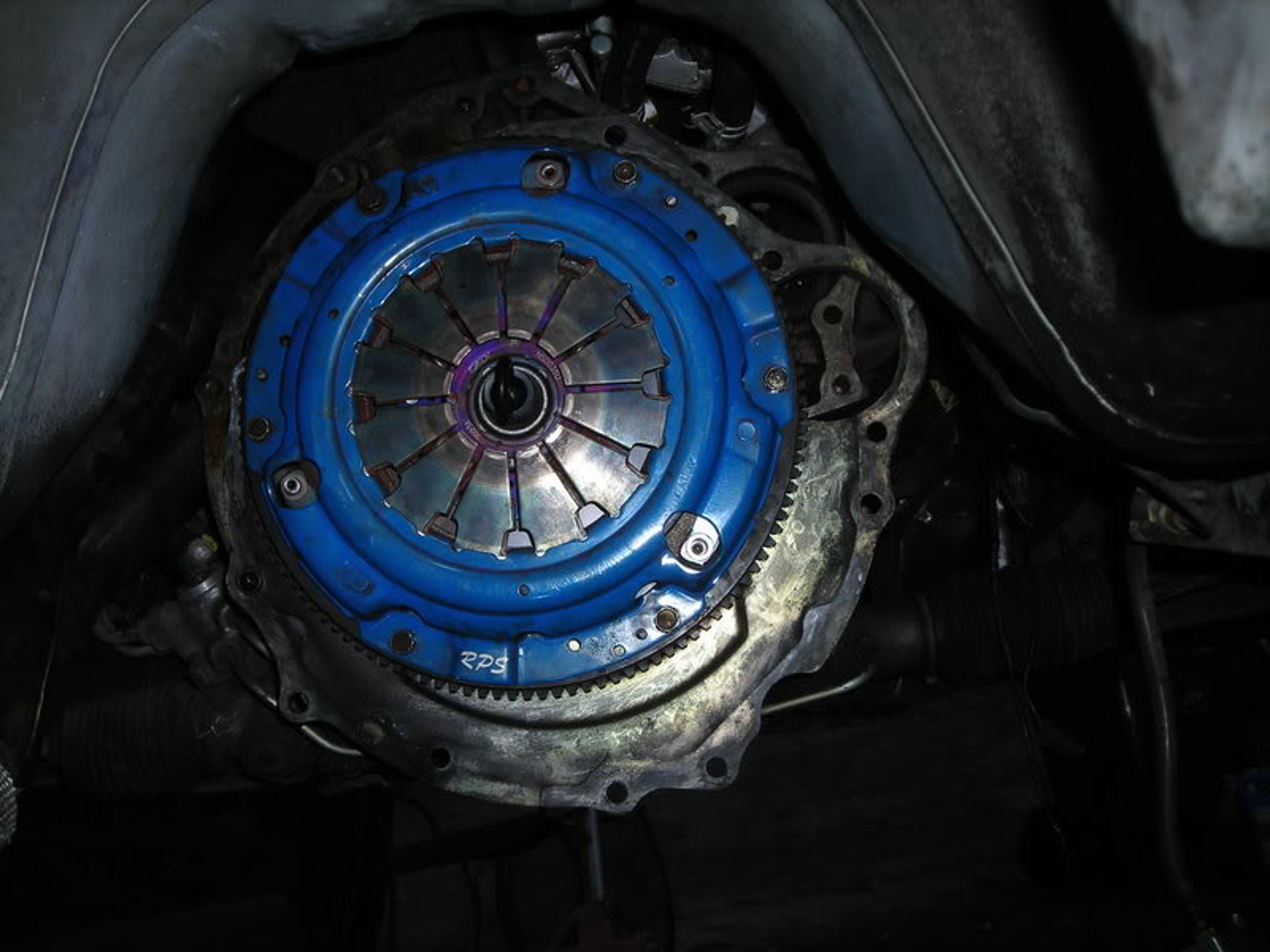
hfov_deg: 49.0
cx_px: 635
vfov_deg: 37.7
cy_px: 476
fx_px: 1394
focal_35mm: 38
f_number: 3.2
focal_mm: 6.3
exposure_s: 1/60.1
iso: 50
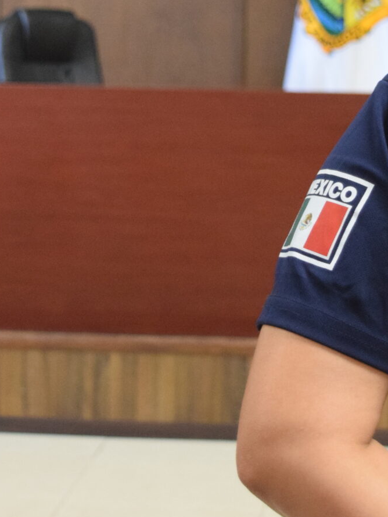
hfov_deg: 10.5
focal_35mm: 141
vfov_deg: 13.9
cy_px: 78
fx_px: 2106
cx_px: 206
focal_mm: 34
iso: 2500
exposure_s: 1/60
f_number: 4.5
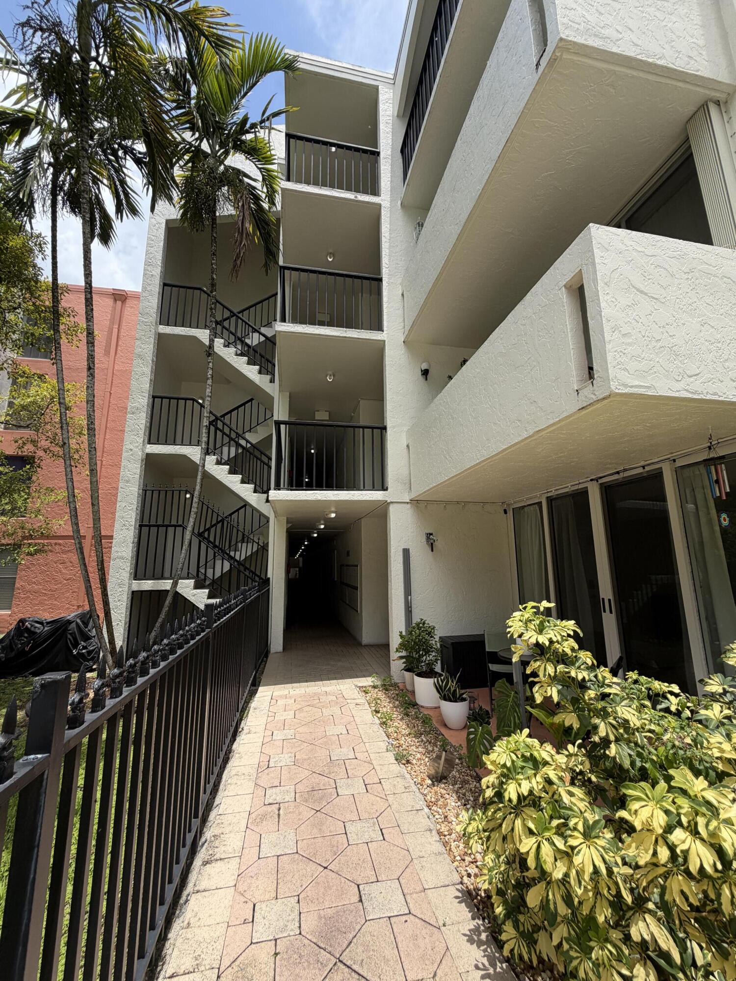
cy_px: 490
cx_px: 368
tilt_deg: +11.5
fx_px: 397
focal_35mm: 14
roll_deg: +0.9
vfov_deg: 102.1
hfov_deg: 85.7
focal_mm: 2.22
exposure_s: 1/770
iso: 32
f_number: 2.2
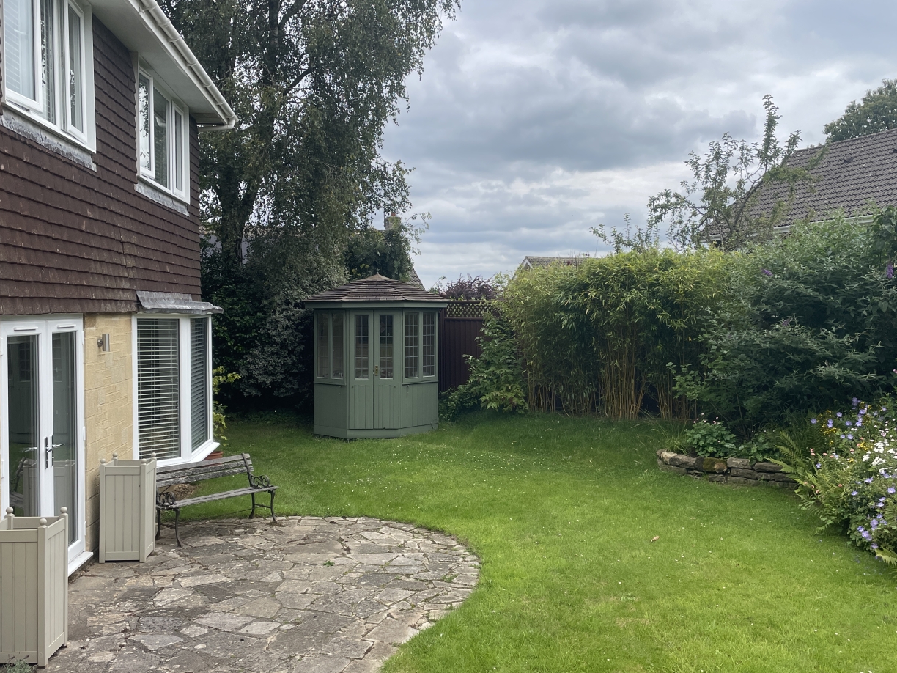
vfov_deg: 41.8
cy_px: 345
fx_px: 881
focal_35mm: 34
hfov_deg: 54.0
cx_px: 446
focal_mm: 4.2
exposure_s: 1/2451
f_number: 1.6
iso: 32
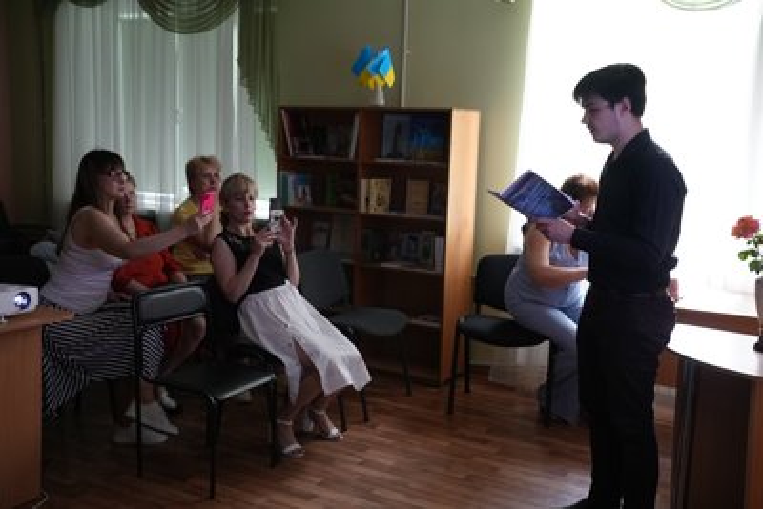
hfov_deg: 48.4
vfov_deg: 33.4
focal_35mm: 40
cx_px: 382
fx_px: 848
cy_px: 254
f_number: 4
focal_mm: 40
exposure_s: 1/160
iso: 3200
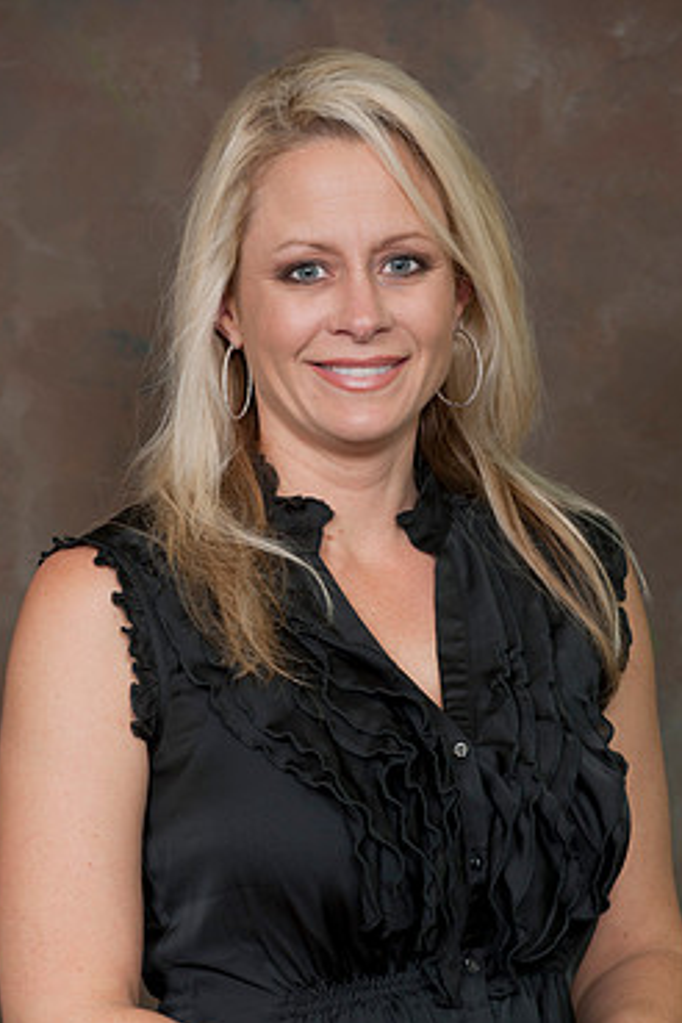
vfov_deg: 10.9
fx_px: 5370
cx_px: 329
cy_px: 599
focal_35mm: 189
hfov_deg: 7.3
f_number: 5.6
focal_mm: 155
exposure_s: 1/125
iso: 320
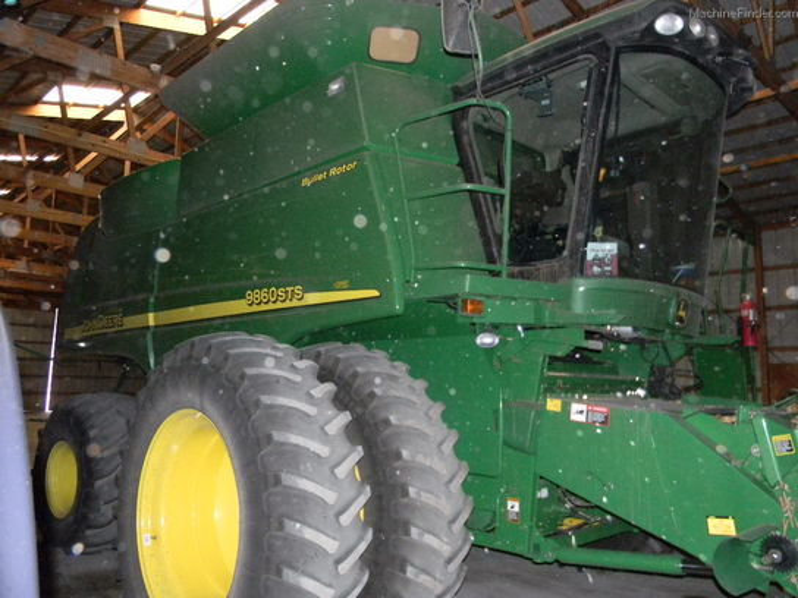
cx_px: 399
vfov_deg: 49.7
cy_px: 299
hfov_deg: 63.4
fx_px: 645
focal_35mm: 28
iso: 800
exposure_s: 1/26
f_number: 3.5
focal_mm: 5
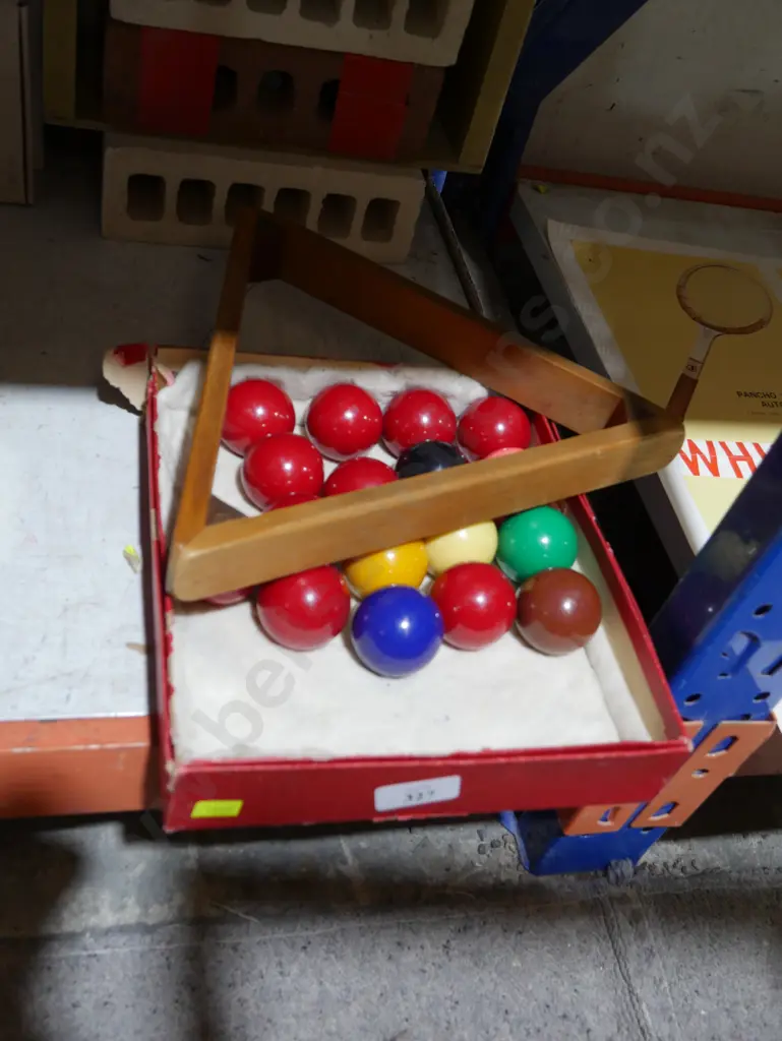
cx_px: 391
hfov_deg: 39.7
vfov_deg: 51.3
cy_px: 520
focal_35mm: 36
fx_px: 1083
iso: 500
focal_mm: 18
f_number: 4
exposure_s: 1/60
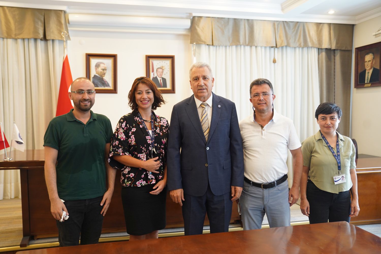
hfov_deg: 58.7
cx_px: 190
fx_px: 339
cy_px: 127
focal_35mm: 32
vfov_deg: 41.1
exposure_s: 1/125
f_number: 3.2
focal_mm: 32
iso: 1600
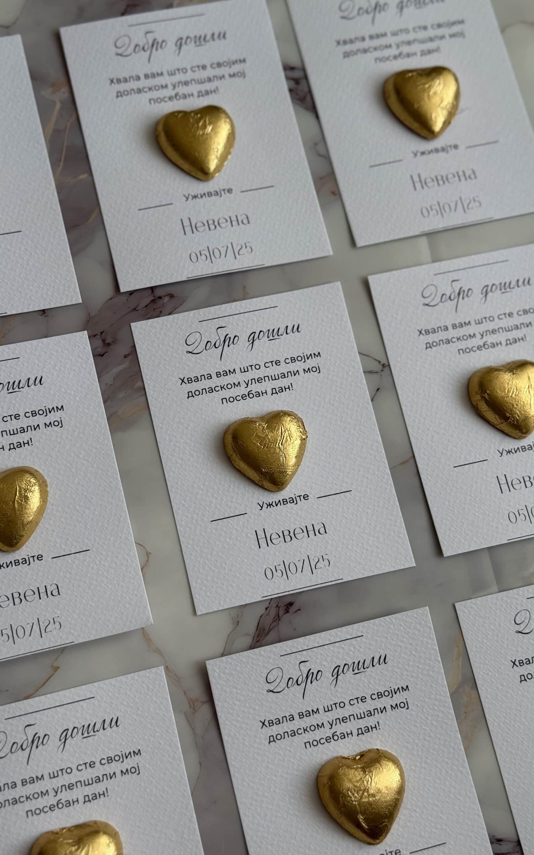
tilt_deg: -75.6
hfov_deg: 25.3
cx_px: 237
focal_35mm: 51
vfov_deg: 39.6
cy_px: 428
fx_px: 1188
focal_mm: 6.76
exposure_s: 1/312
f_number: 1.78
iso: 64
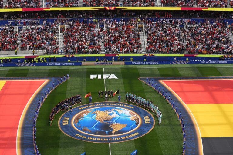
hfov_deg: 28.8
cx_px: 116
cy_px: 78
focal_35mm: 70
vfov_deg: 19.5
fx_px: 453
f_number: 4.5
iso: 500
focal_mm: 70
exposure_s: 1/1600
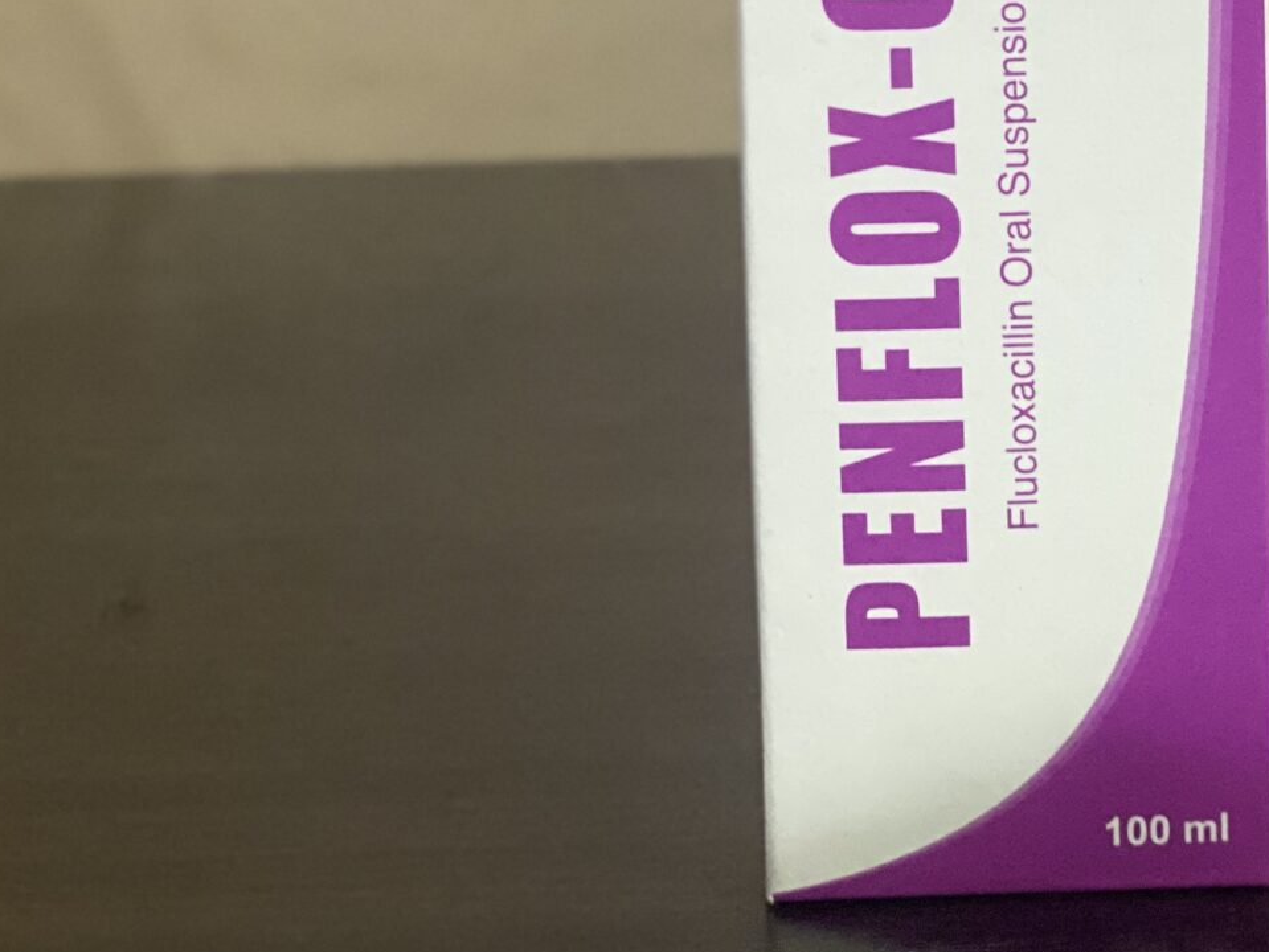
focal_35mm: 111
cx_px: 1191
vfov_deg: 13.3
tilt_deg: -9.1
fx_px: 4071
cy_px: 168
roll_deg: +2.4
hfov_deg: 17.4
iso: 400
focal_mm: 6
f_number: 2
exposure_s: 1/40
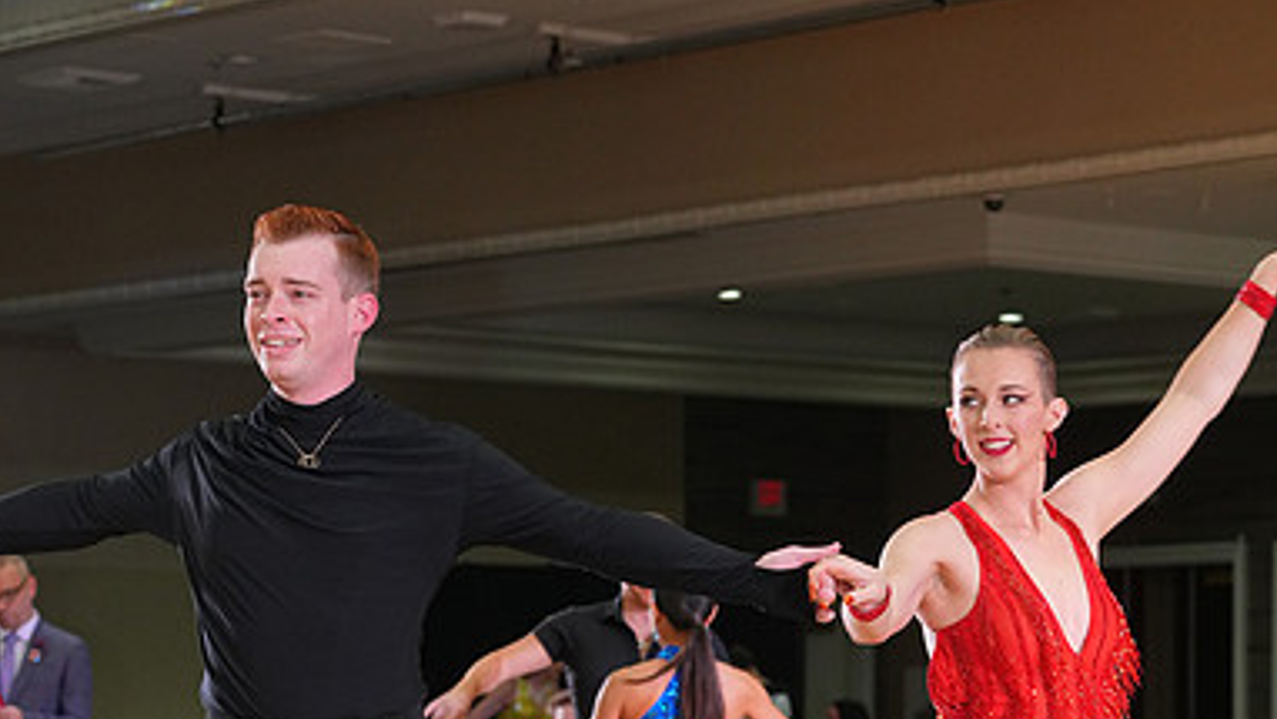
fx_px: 4470
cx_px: 637
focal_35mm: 132
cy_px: 910
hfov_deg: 16.3
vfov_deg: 9.1
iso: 2500
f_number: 5
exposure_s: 1/200
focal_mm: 83
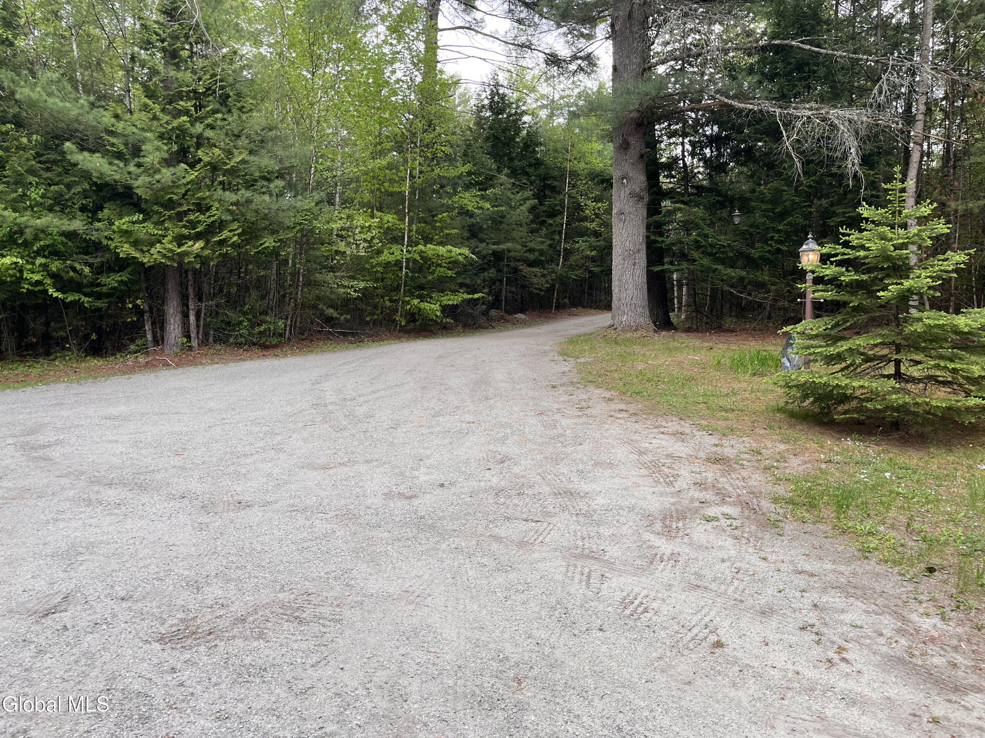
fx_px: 740
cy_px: 369
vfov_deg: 53.1
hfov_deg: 67.3
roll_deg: +1.4
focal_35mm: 26
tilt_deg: -4.3
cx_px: 492
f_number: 1.6
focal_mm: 5.1
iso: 50
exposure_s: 1/122
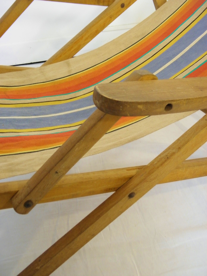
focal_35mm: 39
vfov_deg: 47.9
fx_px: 311
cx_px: 104
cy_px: 138
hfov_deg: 36.8
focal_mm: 7.1
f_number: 3.8
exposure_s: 1/15
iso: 200
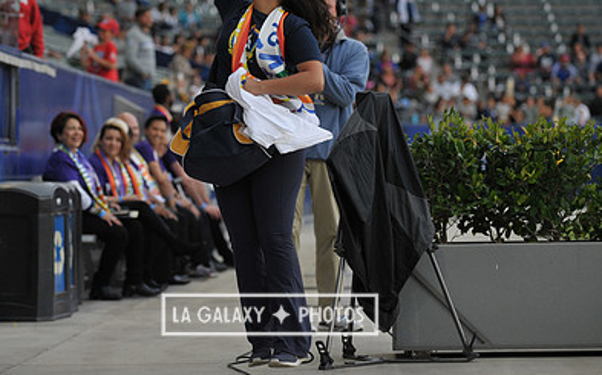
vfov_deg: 8.3
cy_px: 84
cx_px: 270
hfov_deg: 13.3
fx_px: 2590
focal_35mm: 158
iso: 800
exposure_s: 1/800
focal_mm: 105
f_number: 2.8
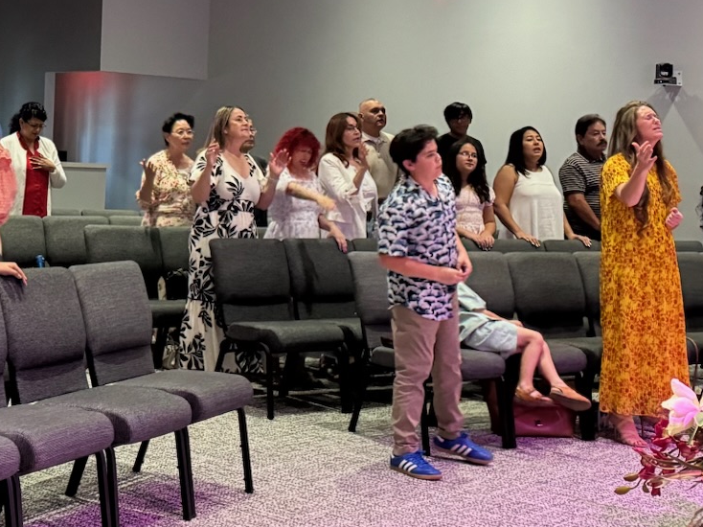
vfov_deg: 21.6
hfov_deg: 28.1
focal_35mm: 67
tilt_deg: +2.1
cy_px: 96
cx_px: 96
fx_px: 1360
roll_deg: -2.7
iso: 1000
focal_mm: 6.76
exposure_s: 1/37
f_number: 1.78
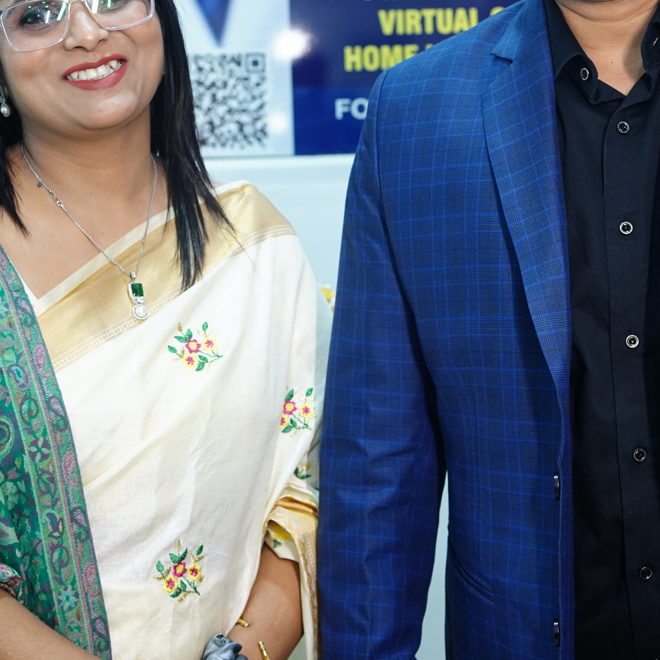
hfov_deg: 24.0
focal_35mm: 72
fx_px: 1553
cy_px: 173
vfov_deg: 23.8
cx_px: 369
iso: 1600
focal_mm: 35
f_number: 5
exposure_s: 1/100
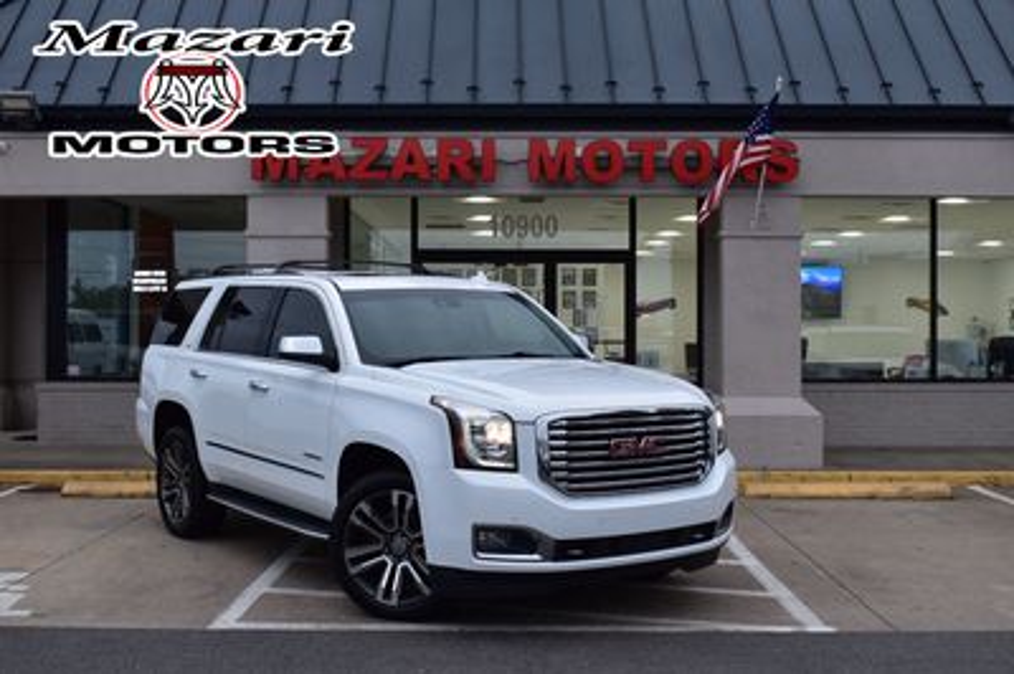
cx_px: 507
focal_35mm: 45
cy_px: 337
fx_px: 1266
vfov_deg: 29.8
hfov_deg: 43.6
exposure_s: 1/50
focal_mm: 30
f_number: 8
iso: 400
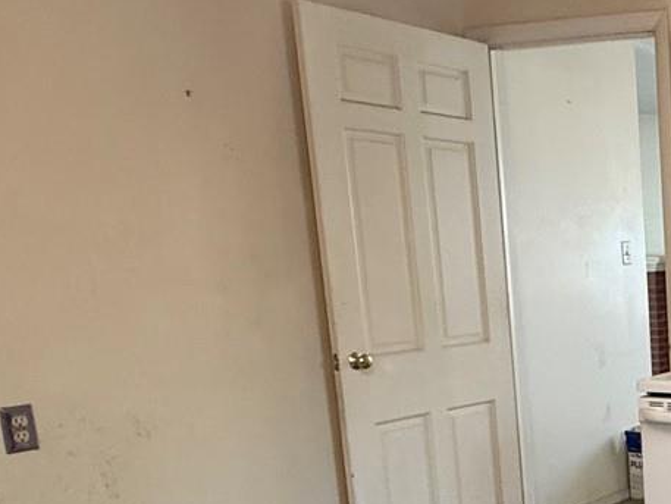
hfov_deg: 30.8
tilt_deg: -11.2
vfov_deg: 28.8
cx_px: 863
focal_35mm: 49
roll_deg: -0.2
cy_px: 431
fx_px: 950
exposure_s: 1/60
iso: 400
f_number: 2.2
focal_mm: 2.22
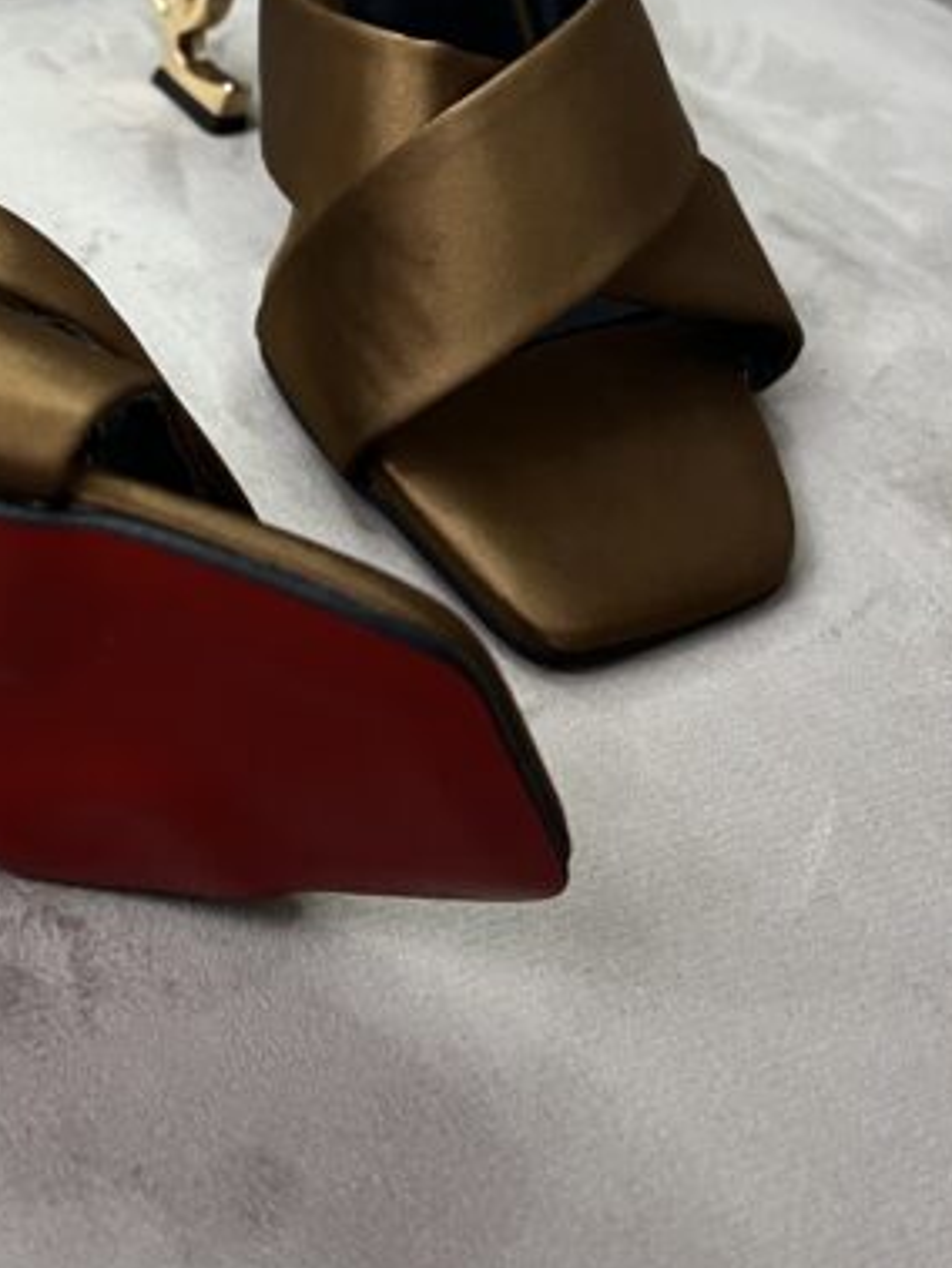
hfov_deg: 25.1
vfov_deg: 33.1
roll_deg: -2.3
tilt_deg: -33.1
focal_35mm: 55
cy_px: 127
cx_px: -34
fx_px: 2015
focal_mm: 5.7
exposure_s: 1/50
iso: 400
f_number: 1.5
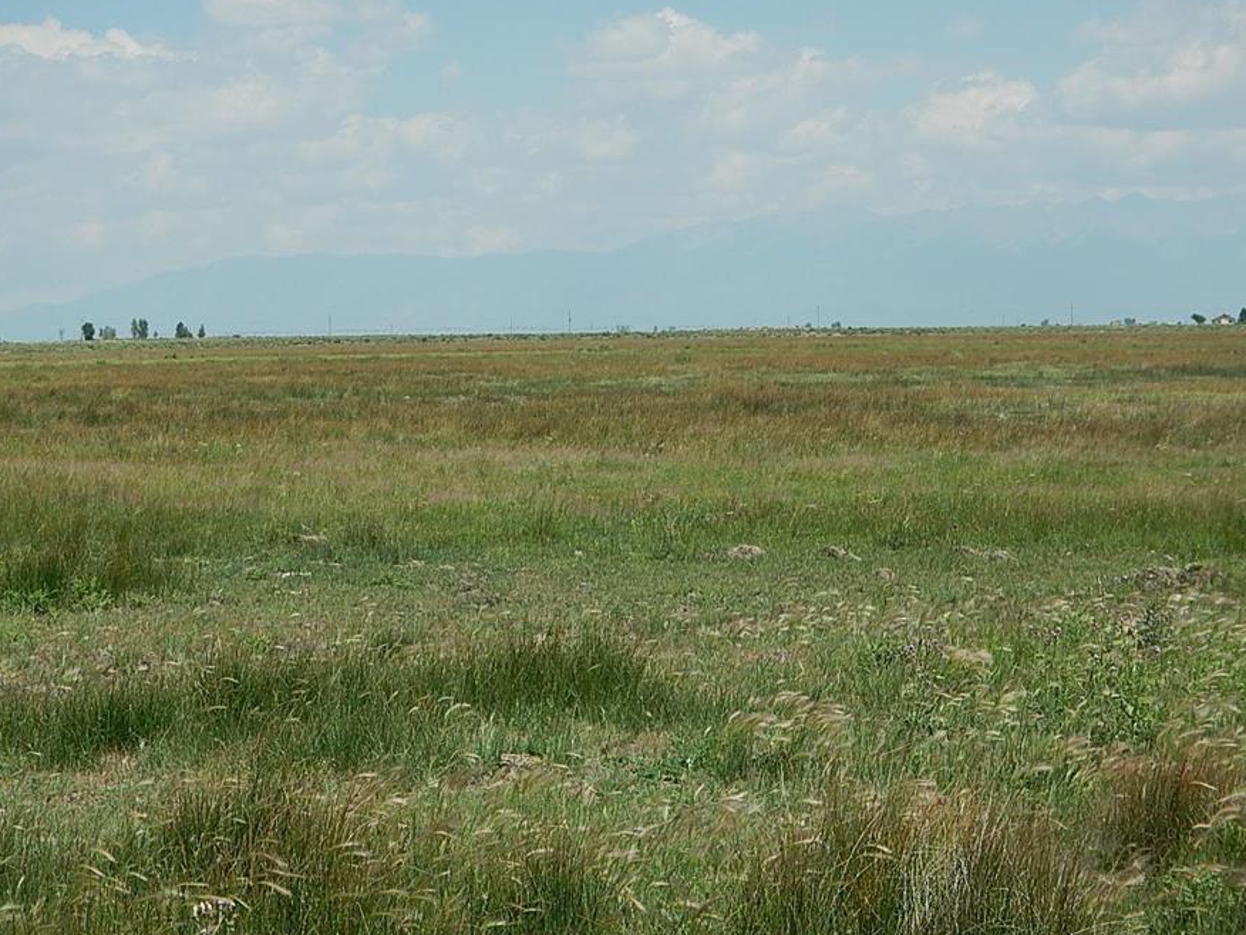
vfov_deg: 15.2
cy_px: 440
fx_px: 3492
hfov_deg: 20.2
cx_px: 552
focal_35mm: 97
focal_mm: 15
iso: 125
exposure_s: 1/1000
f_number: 4.4
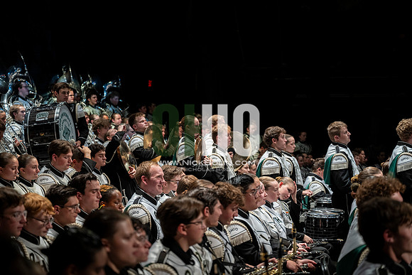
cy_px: 138
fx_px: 801
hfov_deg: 28.8
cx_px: 206
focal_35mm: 70
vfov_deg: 19.5
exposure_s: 1/500
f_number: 2.8
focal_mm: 70
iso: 800
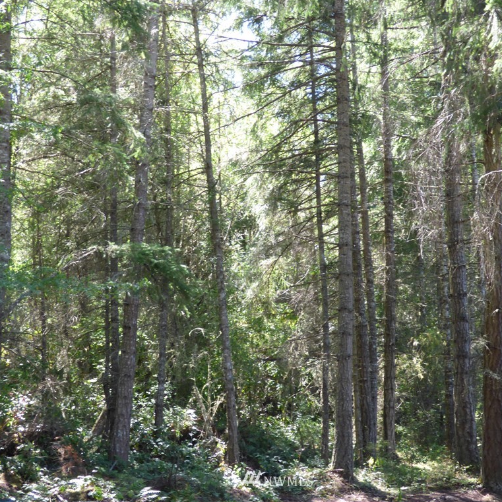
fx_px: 1034
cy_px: 250
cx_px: 279
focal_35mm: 63
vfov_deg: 27.3
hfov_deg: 27.3
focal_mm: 9.1
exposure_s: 1/60
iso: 200
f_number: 3.9
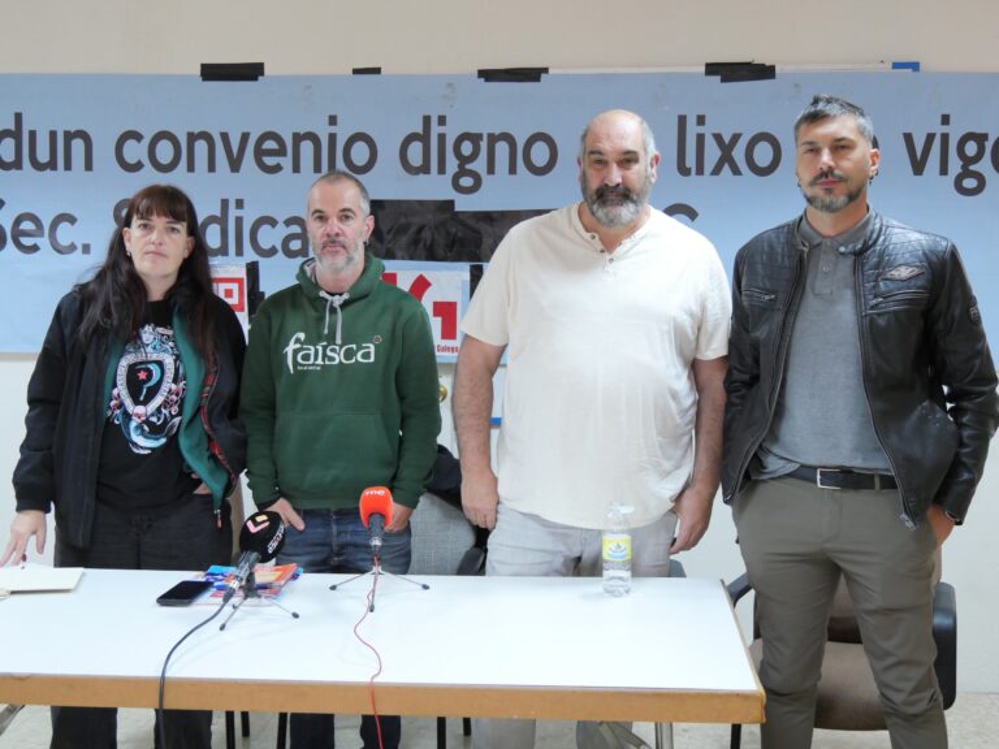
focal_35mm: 42
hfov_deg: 44.8
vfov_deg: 34.3
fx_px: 1212
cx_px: 500
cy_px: 374
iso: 1600
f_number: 4
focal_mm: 21
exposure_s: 1/60
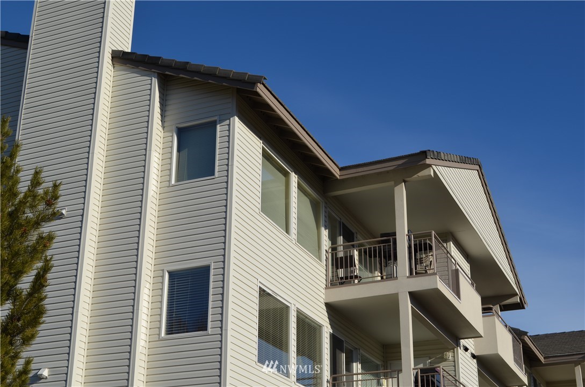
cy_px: 194
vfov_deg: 24.9
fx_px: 876
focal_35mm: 54
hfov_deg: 36.9
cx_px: 292
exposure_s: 1/320
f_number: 9
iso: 100
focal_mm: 36
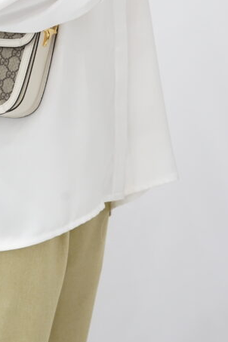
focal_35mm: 113
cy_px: 39
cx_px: 24
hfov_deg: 12.0
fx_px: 1073
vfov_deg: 17.8
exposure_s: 1/10
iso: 640
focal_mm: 50
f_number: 6.3
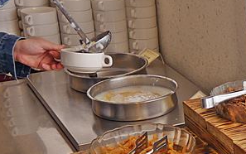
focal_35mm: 100
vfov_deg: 12.3
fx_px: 671
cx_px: 338
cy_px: 246
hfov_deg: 18.9
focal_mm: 14
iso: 250
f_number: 3.5
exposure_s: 1/60
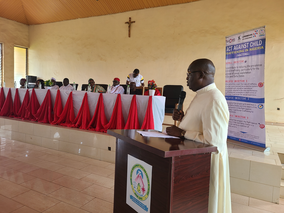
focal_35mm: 26
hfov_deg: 67.3
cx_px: 142
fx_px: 213
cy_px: 106
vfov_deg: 53.1
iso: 80
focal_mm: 5.4
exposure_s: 1/60
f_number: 1.8
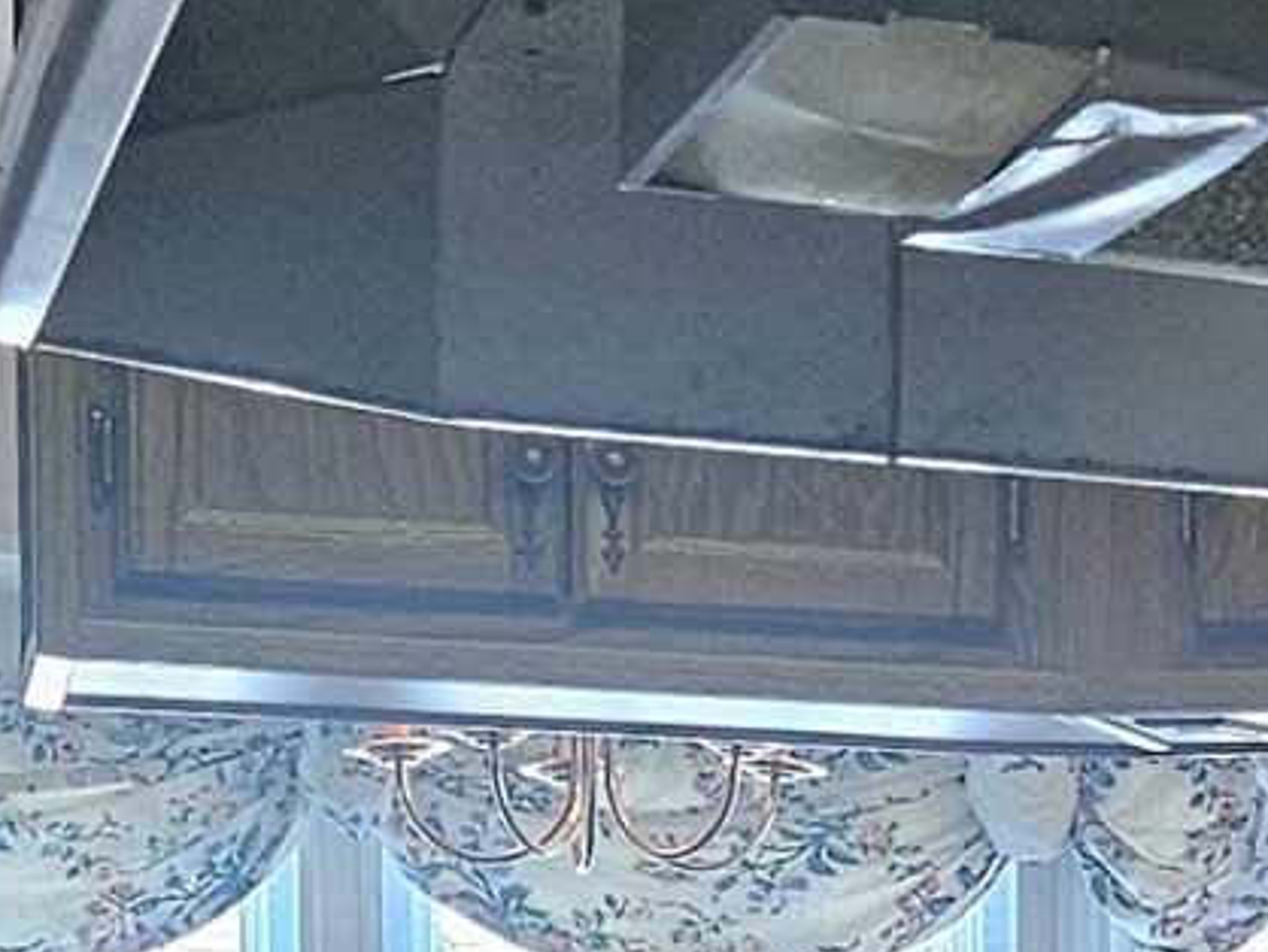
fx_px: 6194
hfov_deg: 11.3
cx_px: 1765
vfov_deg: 8.4
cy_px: 1792
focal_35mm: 169
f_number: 1.8
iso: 80
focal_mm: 5.4
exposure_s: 1/120
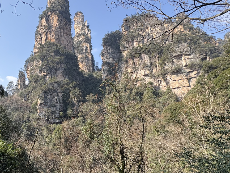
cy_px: 111
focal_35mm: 23
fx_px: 153
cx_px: 75
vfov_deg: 57.9
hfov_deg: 71.5
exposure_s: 1/492
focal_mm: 2.22
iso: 64
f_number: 2.2
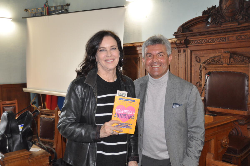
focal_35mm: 38
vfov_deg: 35.4
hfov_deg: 51.3
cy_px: 83
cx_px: 125
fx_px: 260
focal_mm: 25
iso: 640
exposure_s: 1/100
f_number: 4
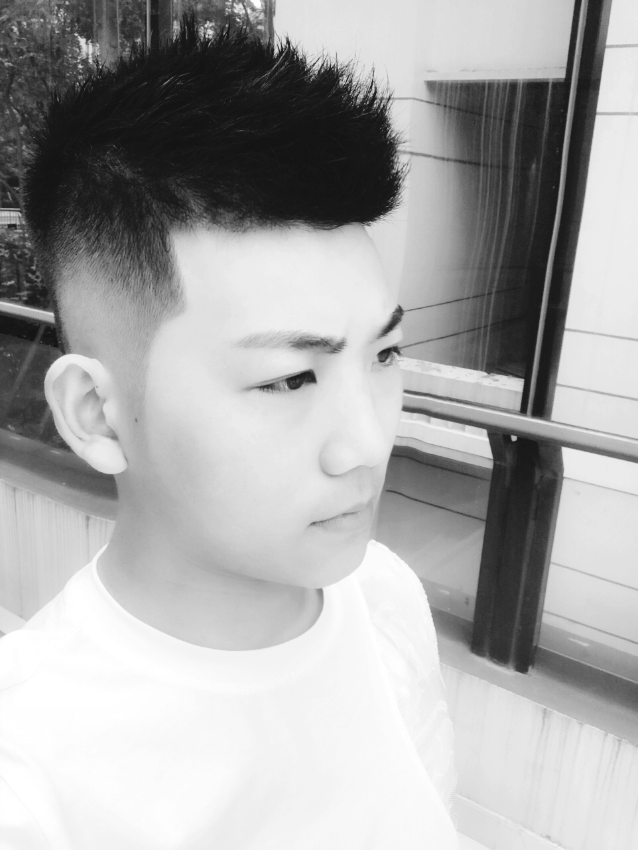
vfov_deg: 56.8
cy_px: 425
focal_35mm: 32
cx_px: 319
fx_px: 785
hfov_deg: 44.2
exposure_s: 1/258
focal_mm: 2.87
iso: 25
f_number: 2.2
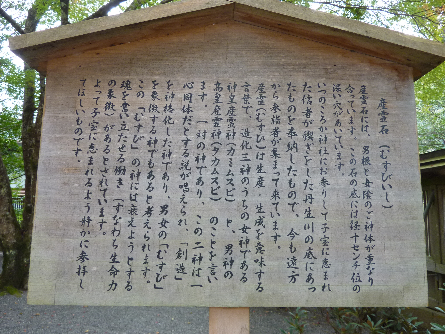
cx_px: 222
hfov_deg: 69.4
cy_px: 167
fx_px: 321
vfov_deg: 54.9
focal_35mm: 25
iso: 160
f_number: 3.3
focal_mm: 4.1
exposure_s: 1/30
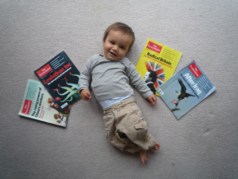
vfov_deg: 54.9
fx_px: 172
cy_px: 90
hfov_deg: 69.4
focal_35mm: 25
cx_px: 119
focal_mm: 4.4
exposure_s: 1/60
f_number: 2.8
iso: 100
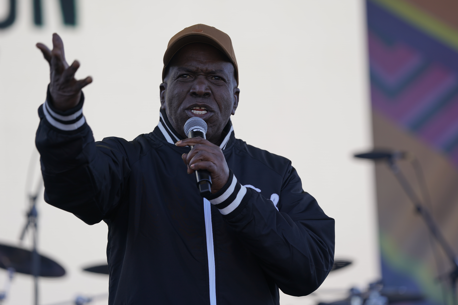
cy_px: 152
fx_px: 2544
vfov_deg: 6.9
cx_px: 229
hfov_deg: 10.3
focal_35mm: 200
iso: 100
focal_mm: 200
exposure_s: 1/250
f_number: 4
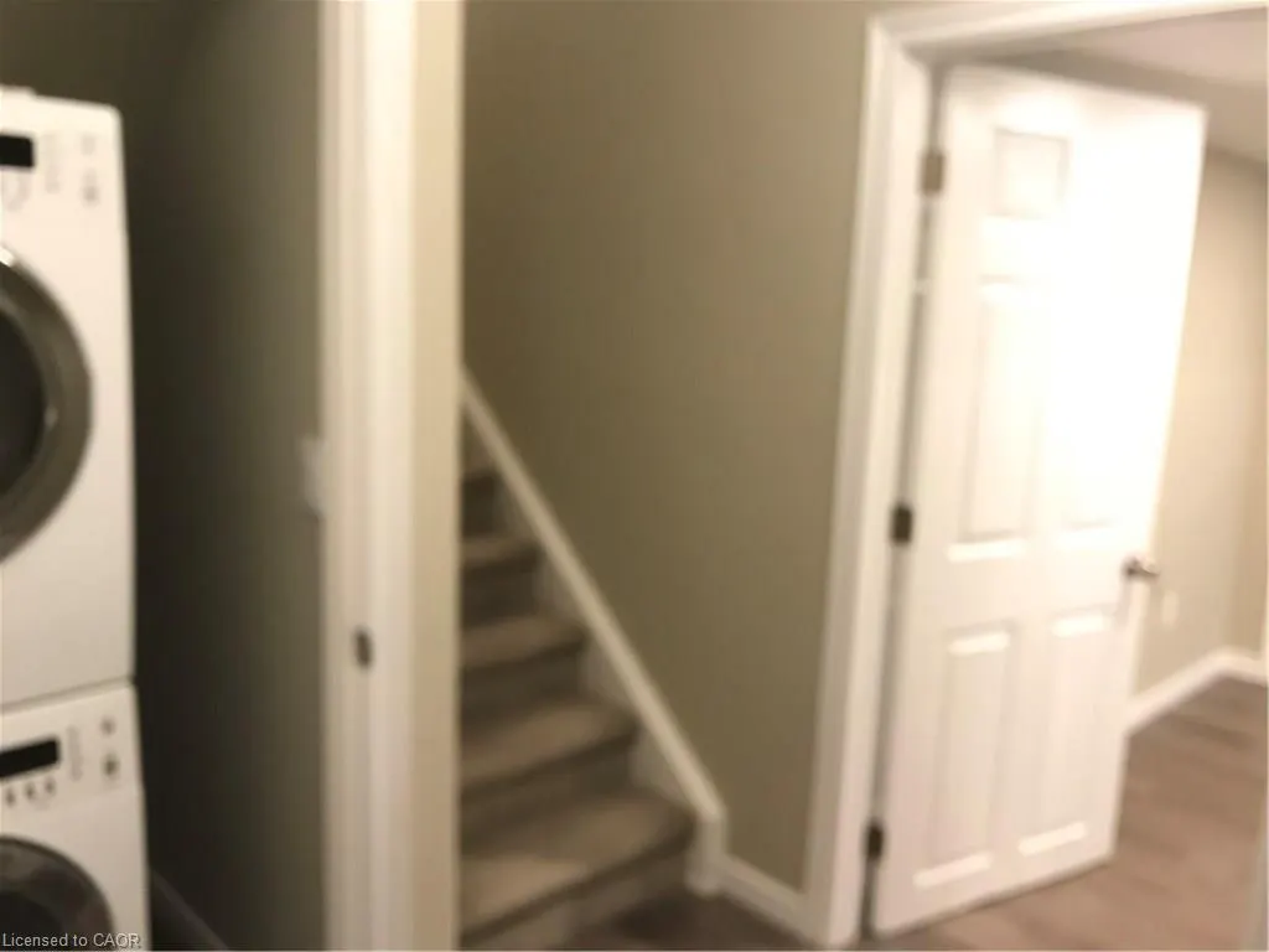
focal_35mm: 28
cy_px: 476
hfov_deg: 63.4
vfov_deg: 49.7
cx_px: 634
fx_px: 1026
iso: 64
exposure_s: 1/15
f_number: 1.8
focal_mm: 3.99
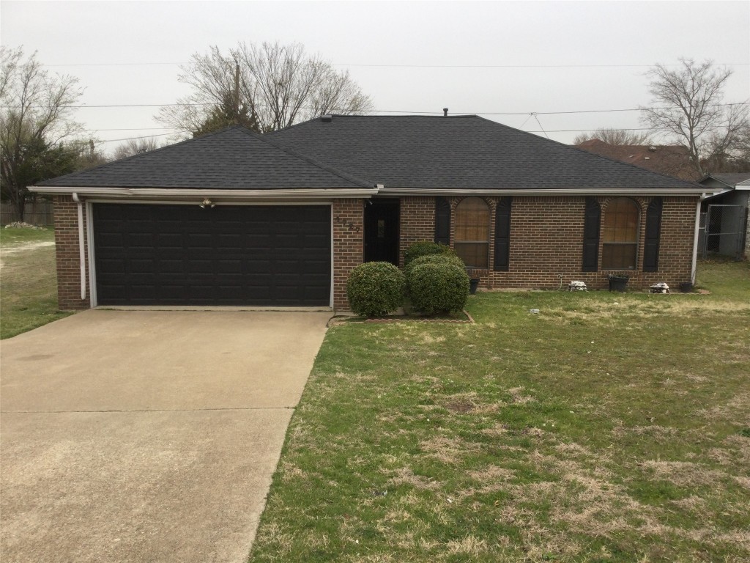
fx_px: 672
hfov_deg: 58.4
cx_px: 375
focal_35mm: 31
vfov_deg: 45.4
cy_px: 282
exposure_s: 1/132
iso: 25
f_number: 2.4
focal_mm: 3.3
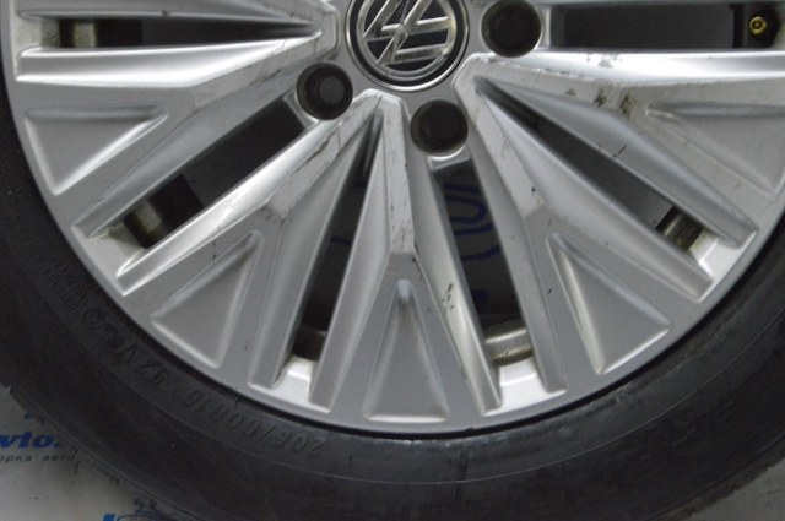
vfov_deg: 23.7
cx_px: 392
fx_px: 1241
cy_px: 260
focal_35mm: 57
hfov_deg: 35.1
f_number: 20
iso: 6400
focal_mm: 38
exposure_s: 1/20
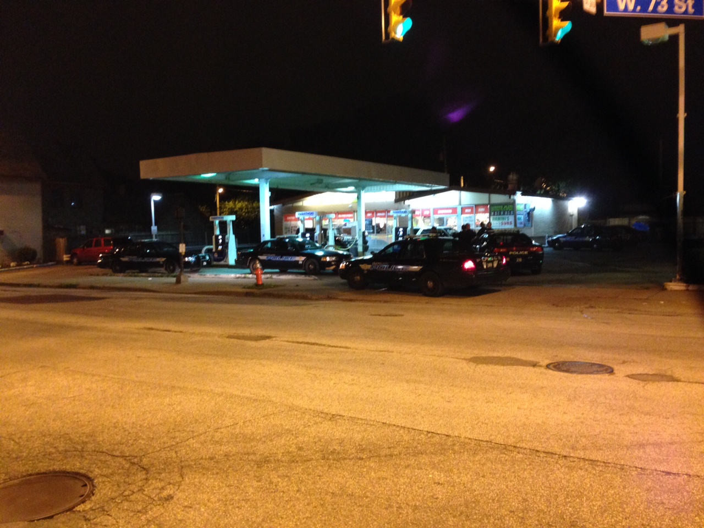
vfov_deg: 42.9
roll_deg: +1.1
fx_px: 671
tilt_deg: -2.3
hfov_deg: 55.4
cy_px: 264
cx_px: 352
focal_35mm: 33
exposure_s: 1/17
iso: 400
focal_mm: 4.12
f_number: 2.4
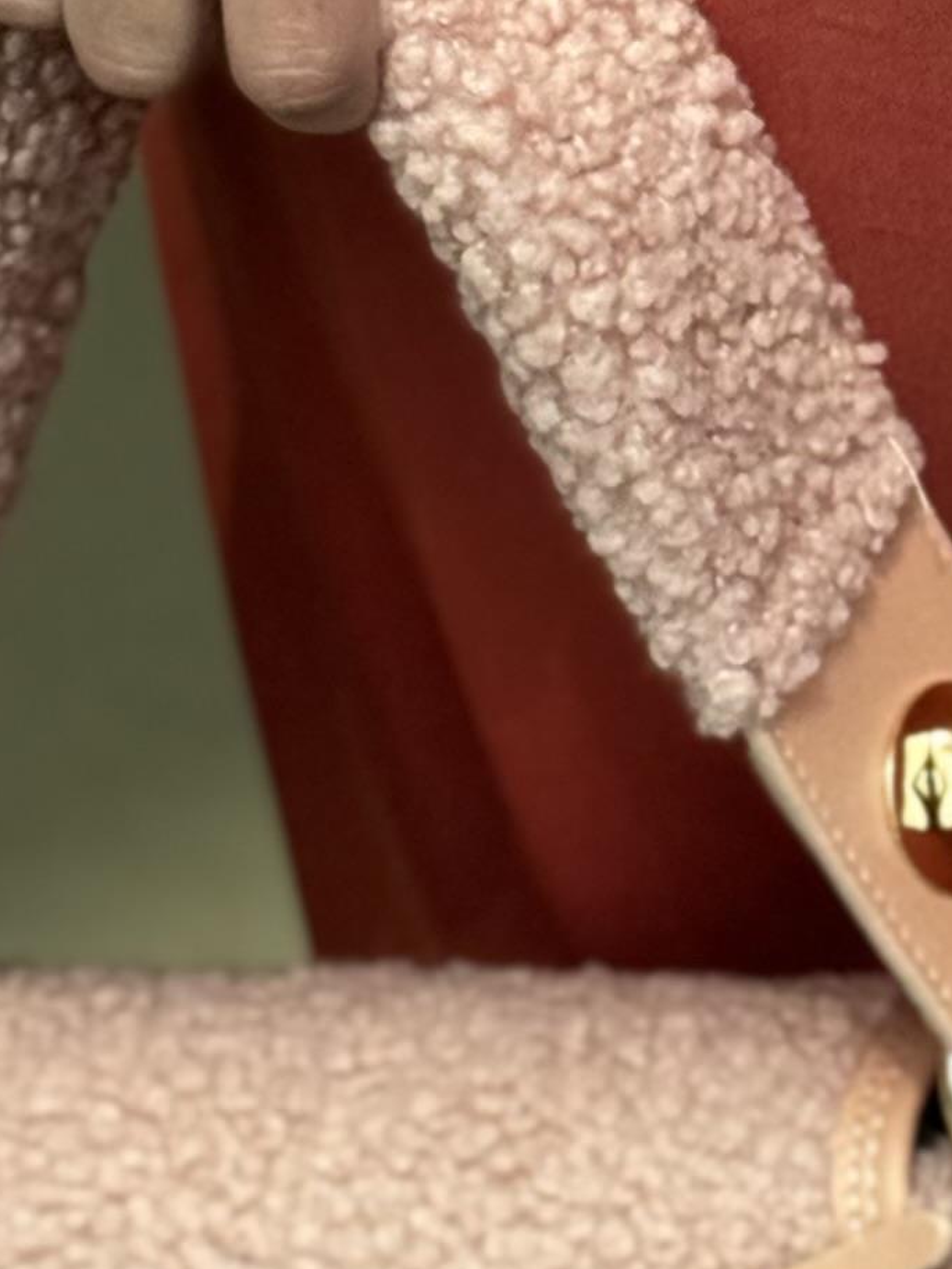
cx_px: 1115
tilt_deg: -46.6
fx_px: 7772
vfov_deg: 9.3
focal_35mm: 212
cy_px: 1065
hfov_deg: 7.0
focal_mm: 6.76
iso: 64
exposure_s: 1/756
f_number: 1.78
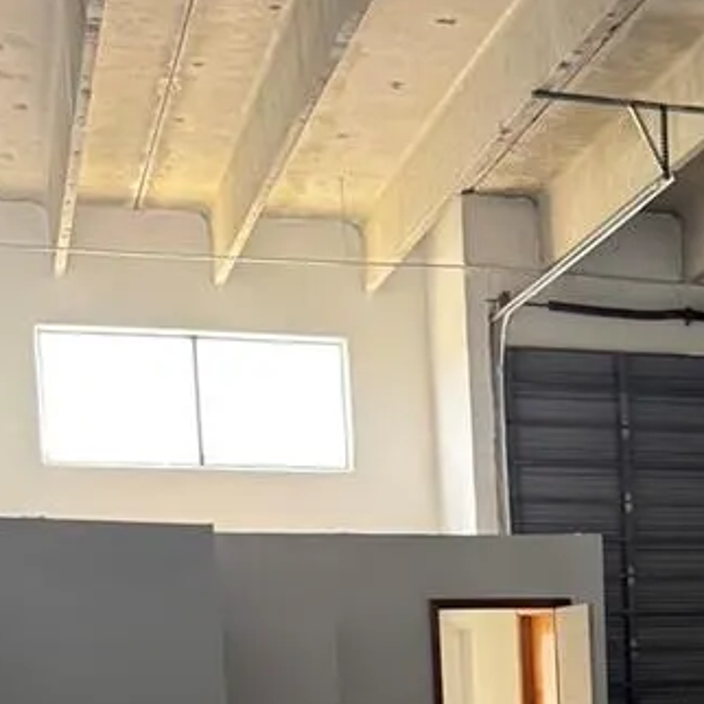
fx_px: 1818
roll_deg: +1.8
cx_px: 833
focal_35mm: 79
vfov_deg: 20.5
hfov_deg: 20.6
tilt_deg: -5.7
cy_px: 850
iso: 500
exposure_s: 1/60
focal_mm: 6.76
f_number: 1.78
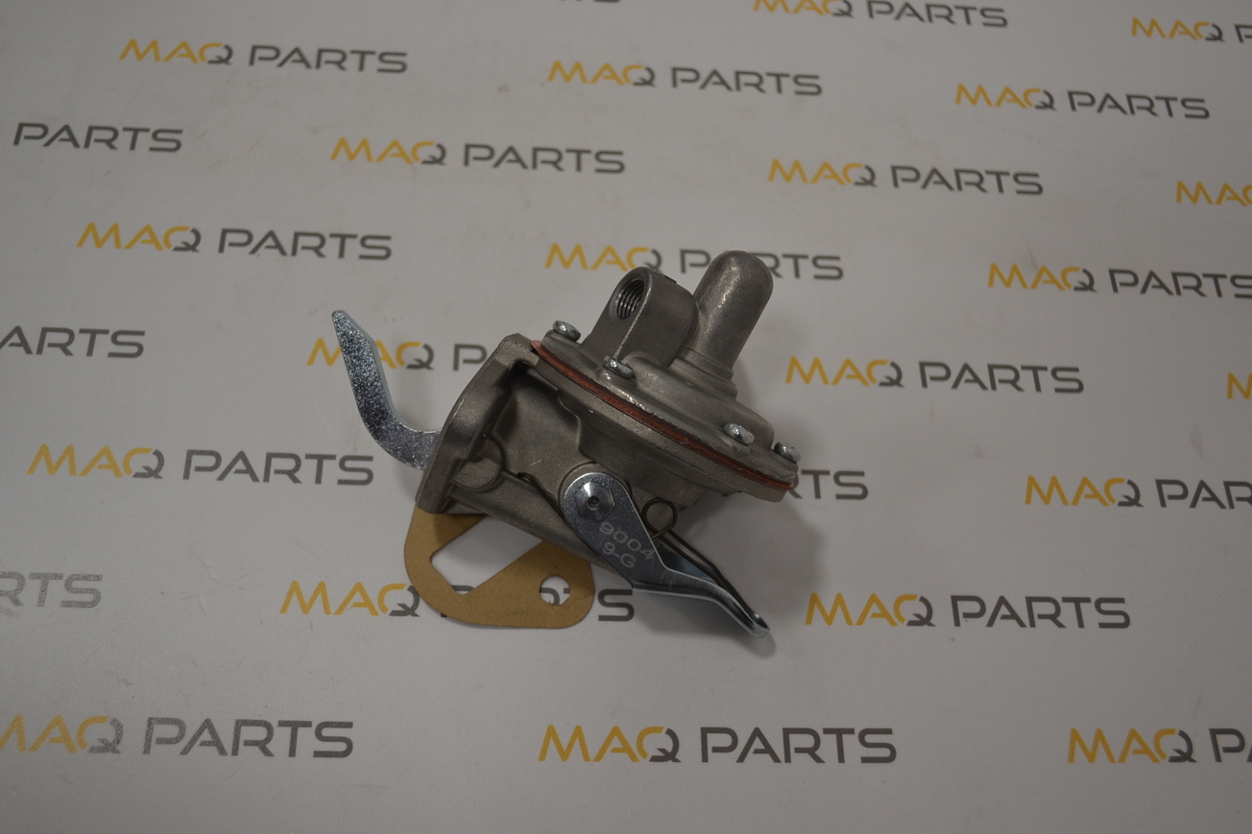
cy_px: 417
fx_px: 1252
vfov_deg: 36.9
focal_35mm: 36
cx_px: 626
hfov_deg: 53.1
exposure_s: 1/50
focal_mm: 24
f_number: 4
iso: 400
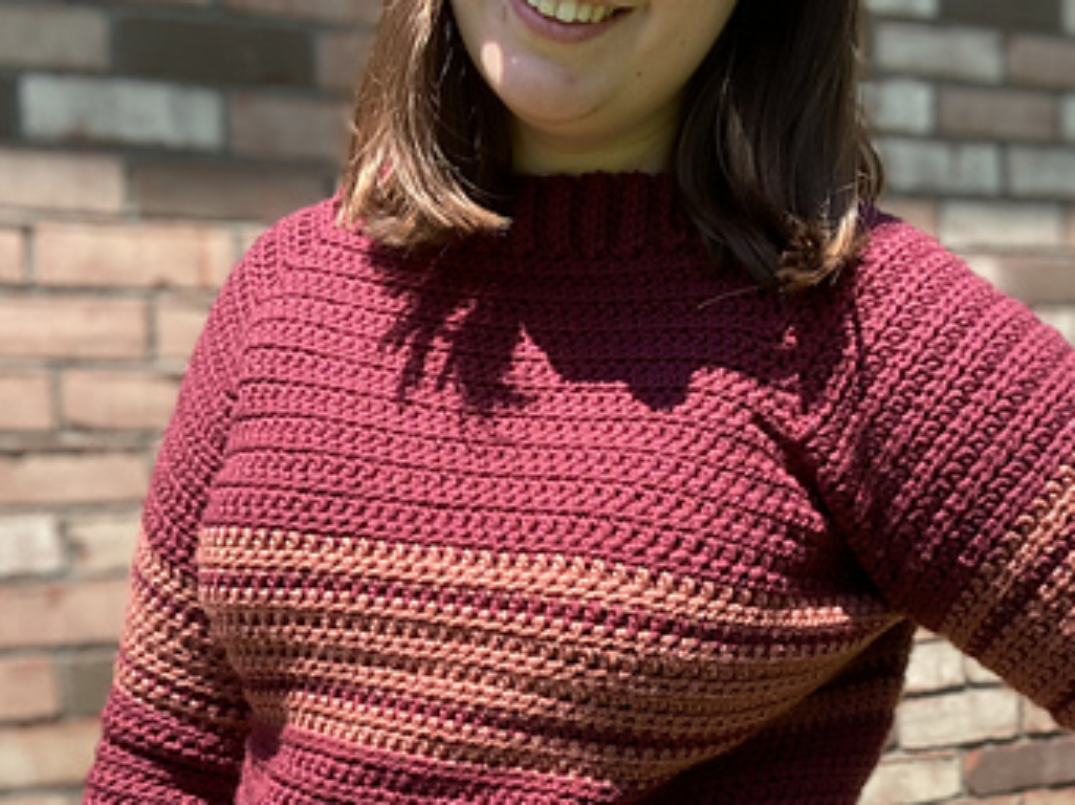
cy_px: 701
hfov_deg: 32.2
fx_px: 1862
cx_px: 577
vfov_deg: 23.8
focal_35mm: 60
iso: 20
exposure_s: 1/208
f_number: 2.2
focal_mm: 2.87
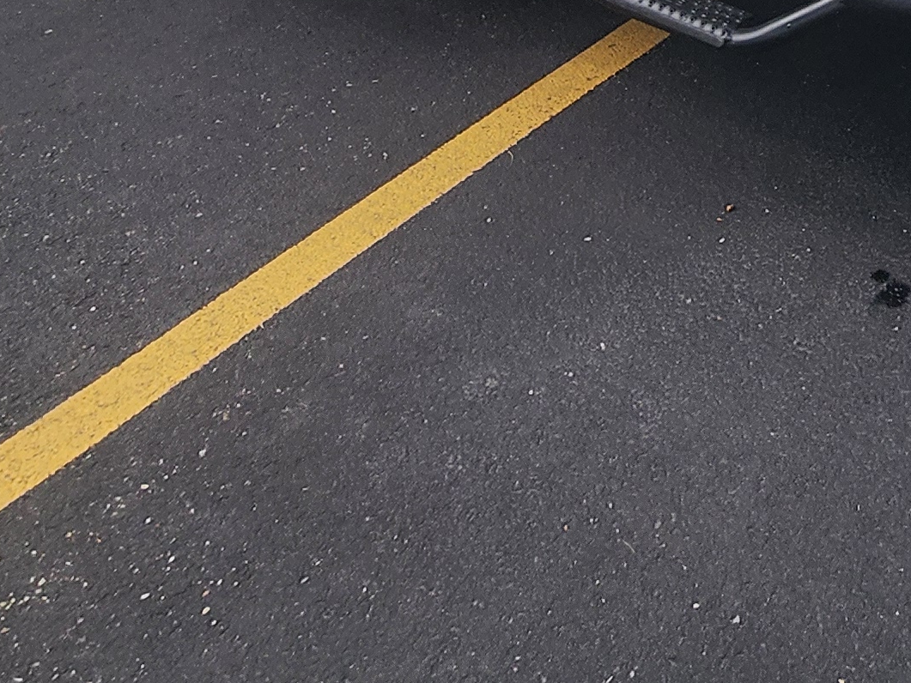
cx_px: 1083
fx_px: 1290
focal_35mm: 49
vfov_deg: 23.0
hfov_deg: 32.4
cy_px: -386
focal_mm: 2.2
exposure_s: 1/1343
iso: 50
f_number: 2.2
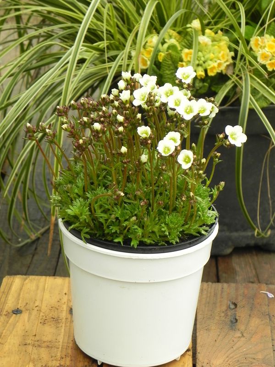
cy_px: 184
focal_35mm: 105
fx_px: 1112
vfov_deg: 18.7
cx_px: 138
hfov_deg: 14.1
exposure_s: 1/125
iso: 160
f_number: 4.5
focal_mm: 18.8
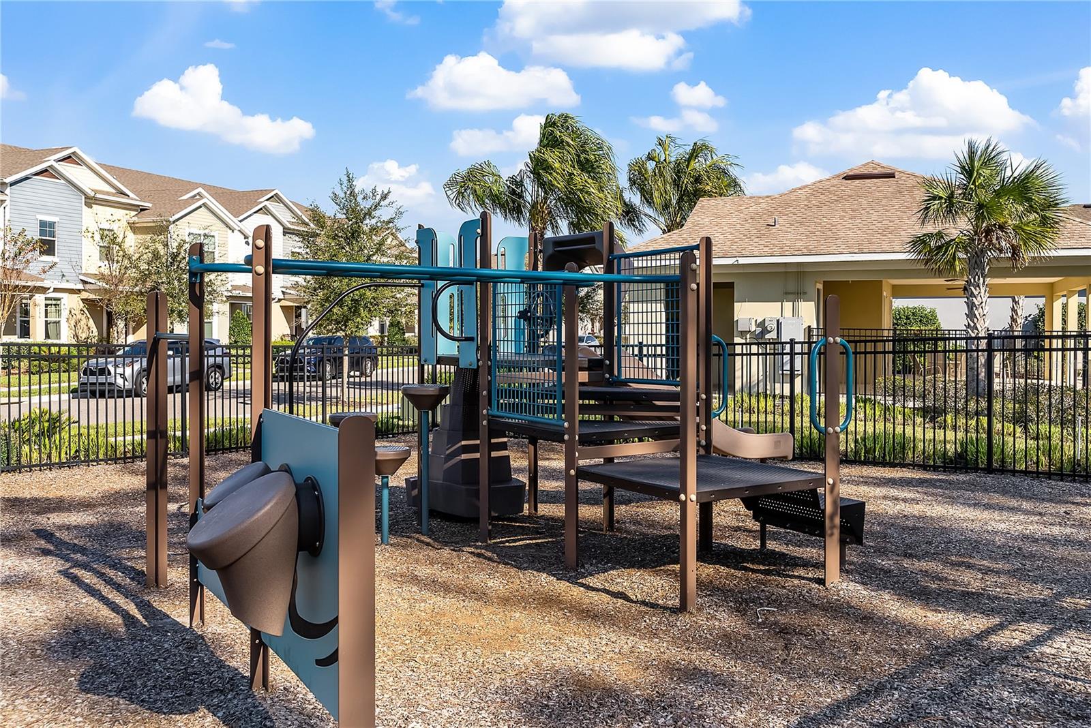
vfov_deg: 41.1
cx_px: 546
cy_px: 364
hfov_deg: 58.7
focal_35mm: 32
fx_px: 970
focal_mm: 32
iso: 100
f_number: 8
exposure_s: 1/500
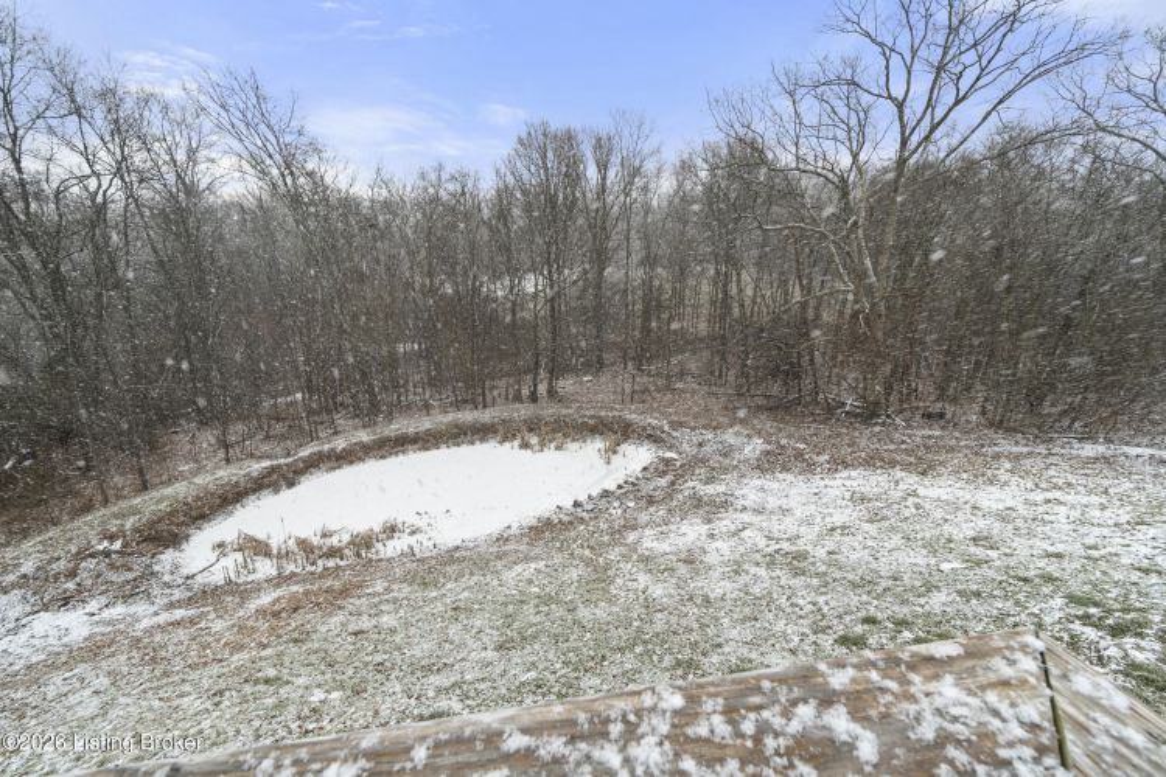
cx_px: 583
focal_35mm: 15
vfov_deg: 77.3
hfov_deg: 100.4
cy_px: 388
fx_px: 486
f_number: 8
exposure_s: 1/100
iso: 400
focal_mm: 10
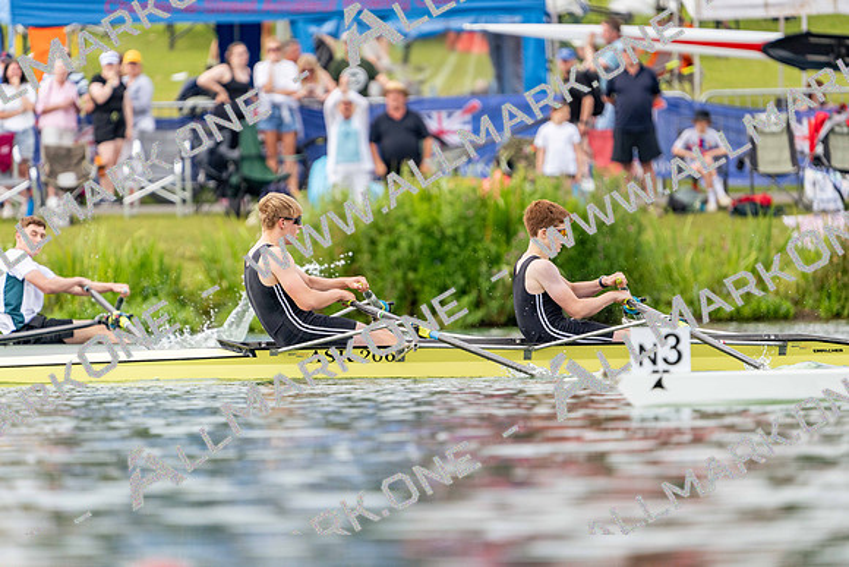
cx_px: 424
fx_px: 13186
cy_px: 284
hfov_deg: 3.7
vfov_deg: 2.5
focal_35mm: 559
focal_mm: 559
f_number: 6.3
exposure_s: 1/1600
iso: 800
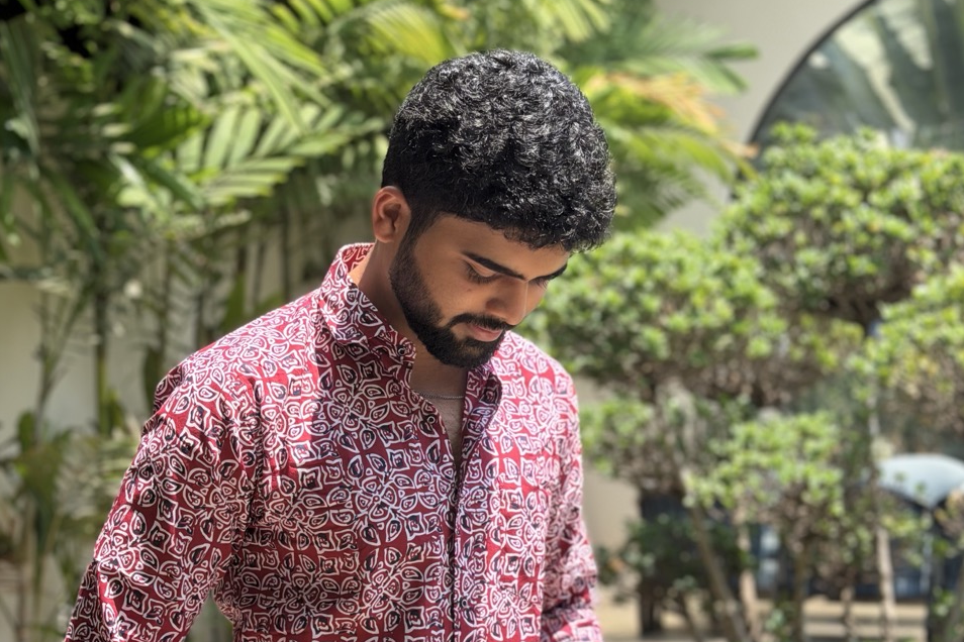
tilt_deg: -2.2
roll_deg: +1.2
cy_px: 469
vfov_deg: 20.2
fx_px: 1794
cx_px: 483
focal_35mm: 67
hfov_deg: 30.1
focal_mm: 6.76
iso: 64
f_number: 1.78
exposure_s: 1/1543
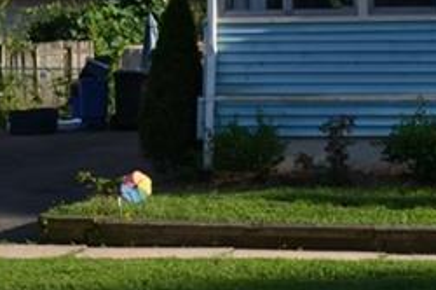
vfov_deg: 8.3
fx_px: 1935
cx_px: 263
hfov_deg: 12.8
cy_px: -229
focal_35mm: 160
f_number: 7.1
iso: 100
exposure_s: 1/200
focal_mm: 26
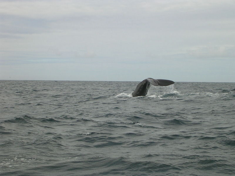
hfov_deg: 17.1
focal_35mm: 115
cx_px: 118
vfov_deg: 12.9
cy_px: 88
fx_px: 781
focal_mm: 17.4
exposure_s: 1/554
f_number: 4.9
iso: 50
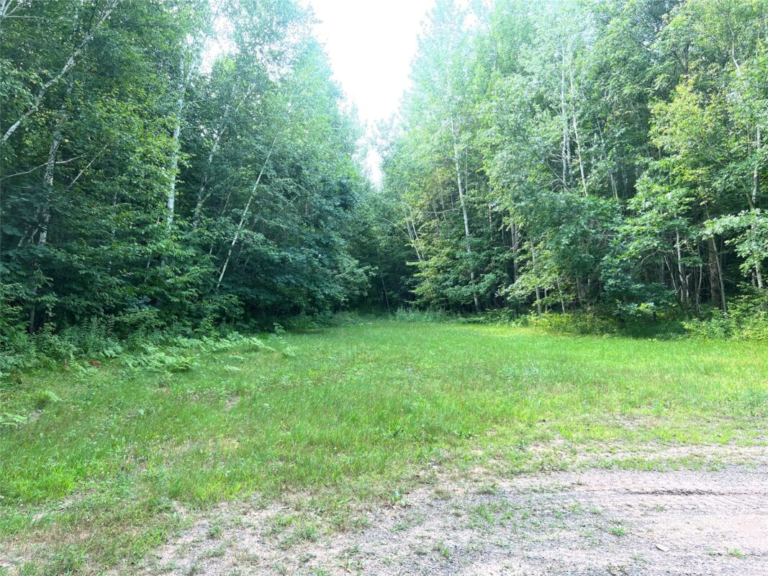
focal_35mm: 26
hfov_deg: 67.3
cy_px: 288
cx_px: 384
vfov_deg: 53.1
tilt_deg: +1.7
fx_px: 577
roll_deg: +1.4
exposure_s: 1/380
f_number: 1.5
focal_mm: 5.7
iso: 50
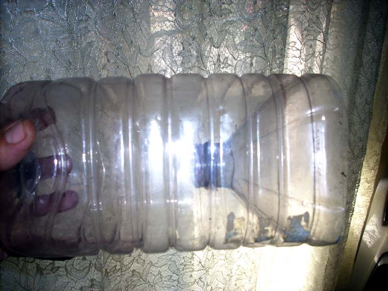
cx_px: 194
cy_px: 146
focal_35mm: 37
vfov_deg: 38.7
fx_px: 415
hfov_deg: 50.1
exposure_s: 1/52.7
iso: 64
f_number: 2.8
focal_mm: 6.2
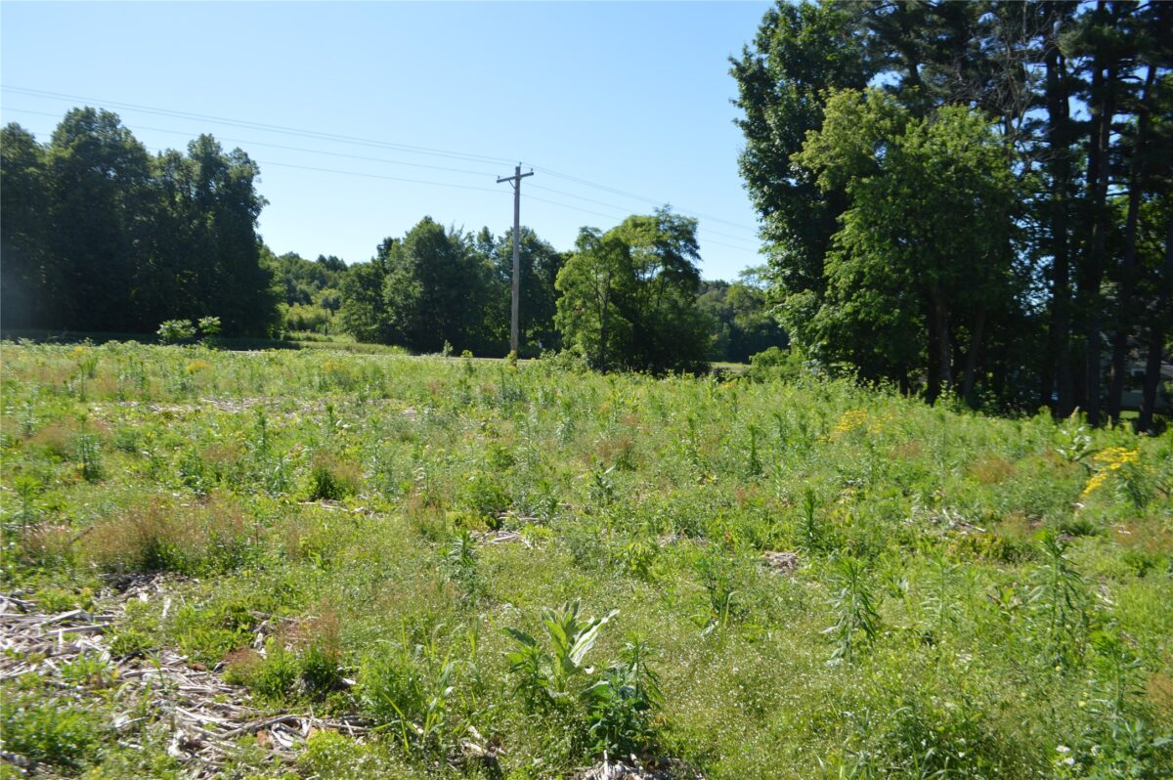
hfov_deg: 67.4
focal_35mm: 27
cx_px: 586
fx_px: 879
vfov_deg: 47.9
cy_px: 390
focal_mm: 18
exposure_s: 1/200
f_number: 7.1
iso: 100
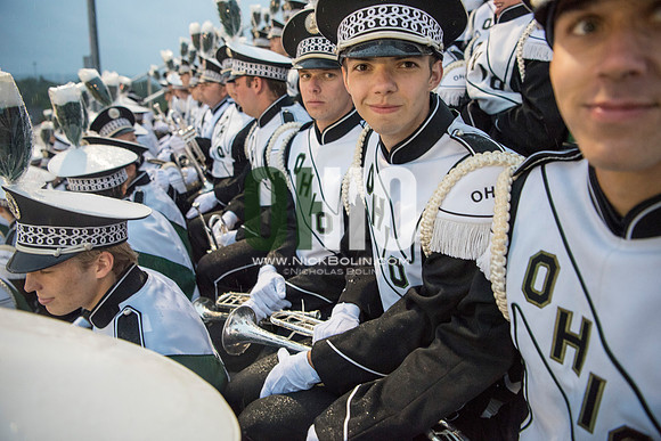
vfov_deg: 53.2
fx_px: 441
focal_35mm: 24
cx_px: 330
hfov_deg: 73.7
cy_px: 220
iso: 2000
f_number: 3.2
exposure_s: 1/320
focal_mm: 24
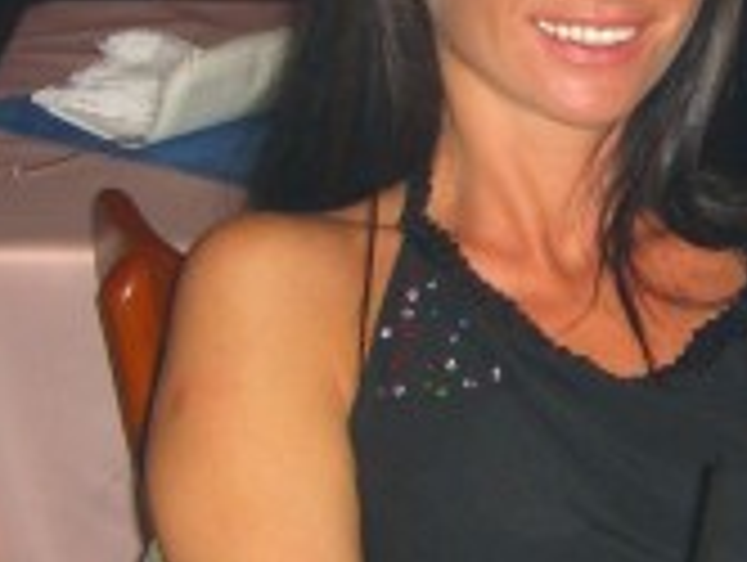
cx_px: 680
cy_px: 261
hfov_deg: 10.7
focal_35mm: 183
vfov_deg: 8.1
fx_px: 3955
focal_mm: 7.9
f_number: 2.8
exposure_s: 1/60
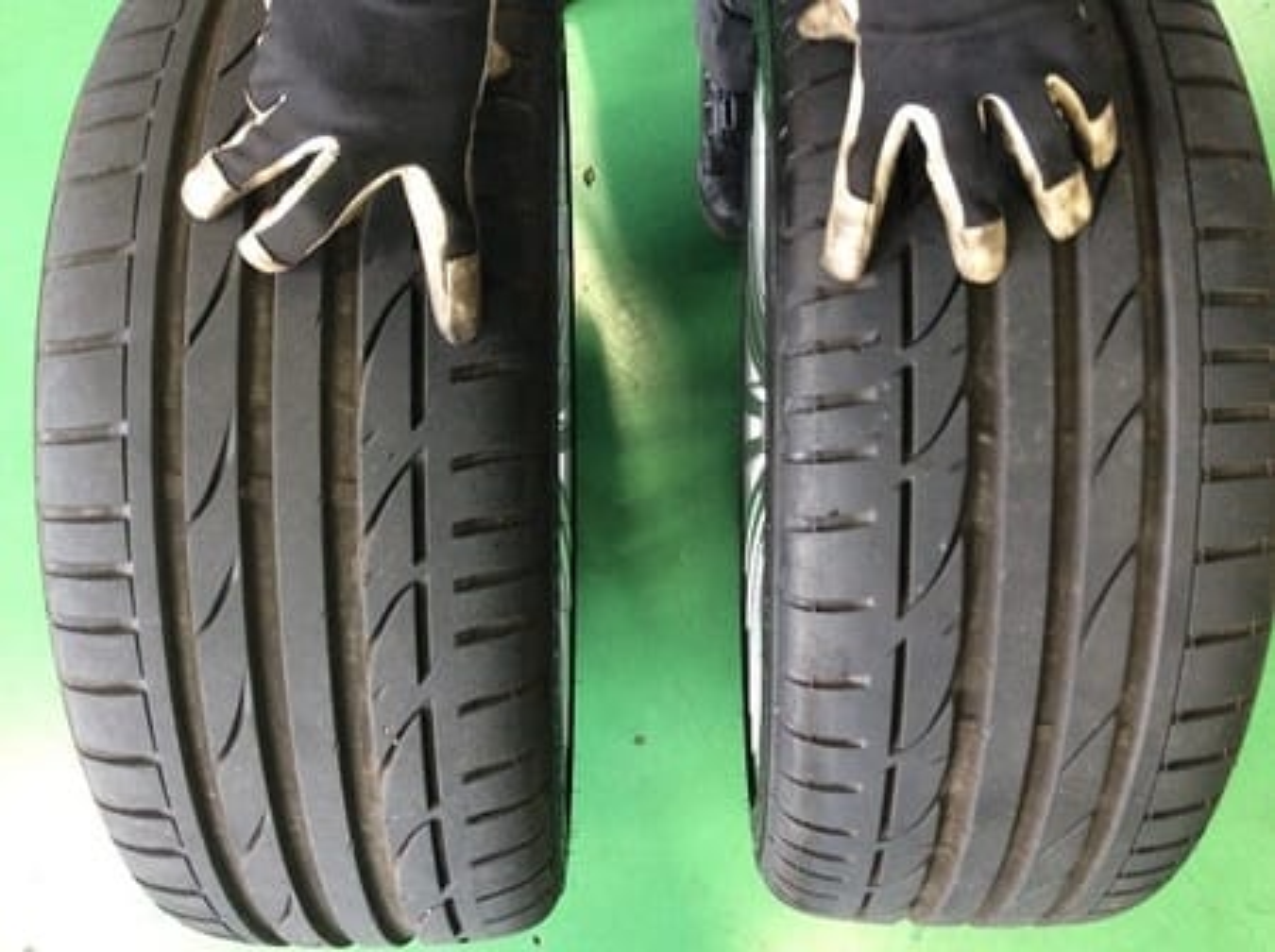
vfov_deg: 44.0
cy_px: 476
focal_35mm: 32
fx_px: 1177
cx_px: 638
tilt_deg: -79.1
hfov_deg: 56.9
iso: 160
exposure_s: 1/24
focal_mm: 3.3
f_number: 2.4
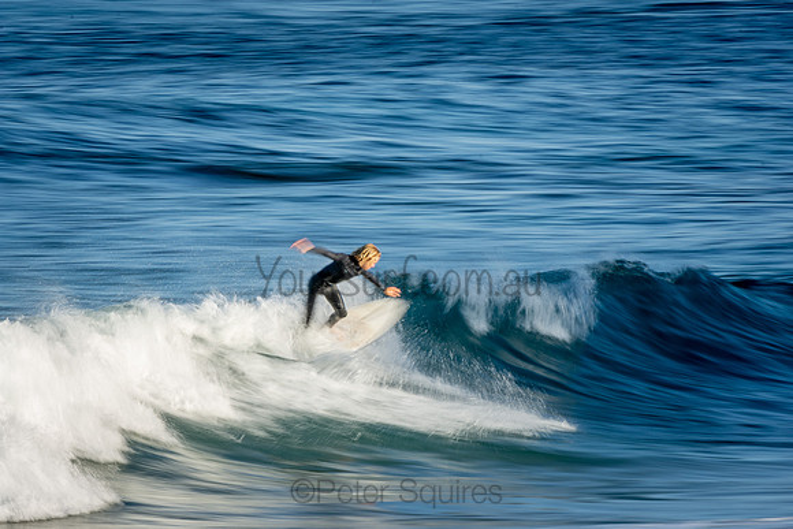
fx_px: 13219
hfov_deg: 3.4
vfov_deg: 2.3
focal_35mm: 600
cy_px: 264
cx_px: 396
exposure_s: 1/20
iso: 100
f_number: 22
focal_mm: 400
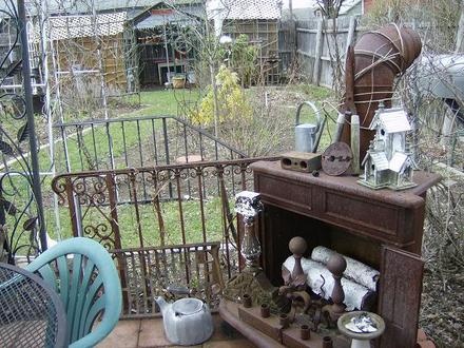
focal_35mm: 36
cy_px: 174
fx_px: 483
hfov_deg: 51.4
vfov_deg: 39.7
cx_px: 232
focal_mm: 6
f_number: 2.8
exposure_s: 1/144
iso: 100
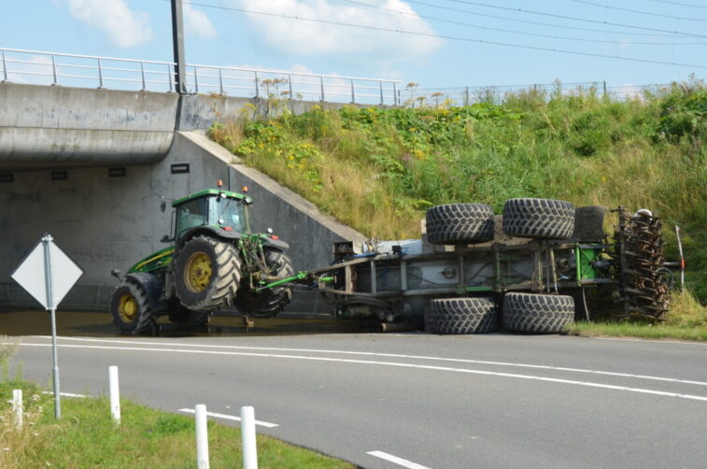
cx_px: 348
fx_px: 1196
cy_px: 255
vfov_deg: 22.2
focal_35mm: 61
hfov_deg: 32.9
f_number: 8
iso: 110
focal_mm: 34
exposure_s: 1/250
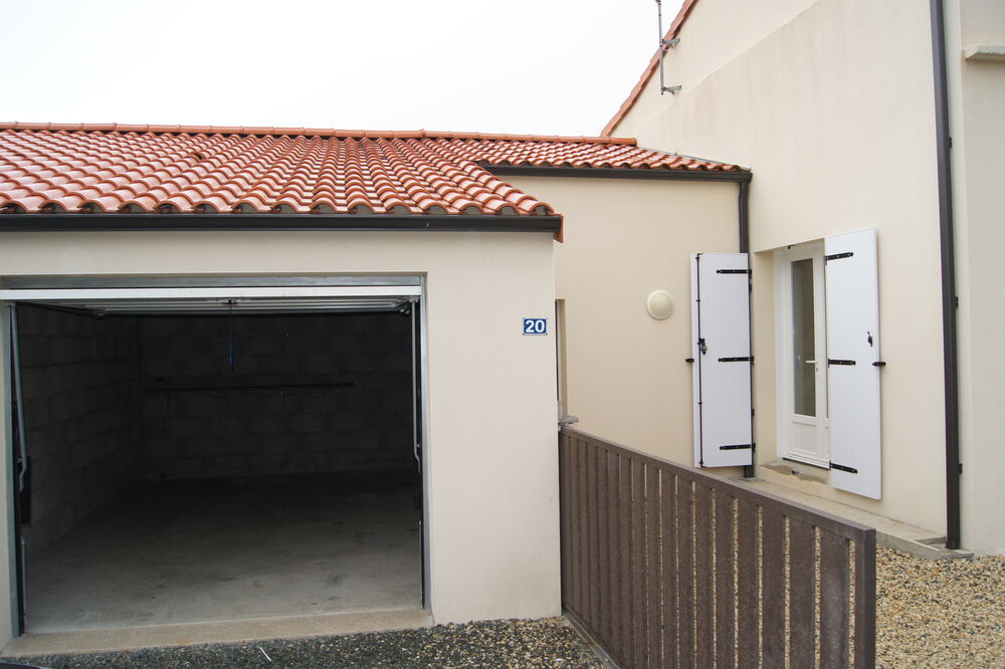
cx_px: 502
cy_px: 334
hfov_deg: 67.4
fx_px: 753
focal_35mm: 27
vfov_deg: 47.9
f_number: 4.5
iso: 200
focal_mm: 18
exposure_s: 1/160
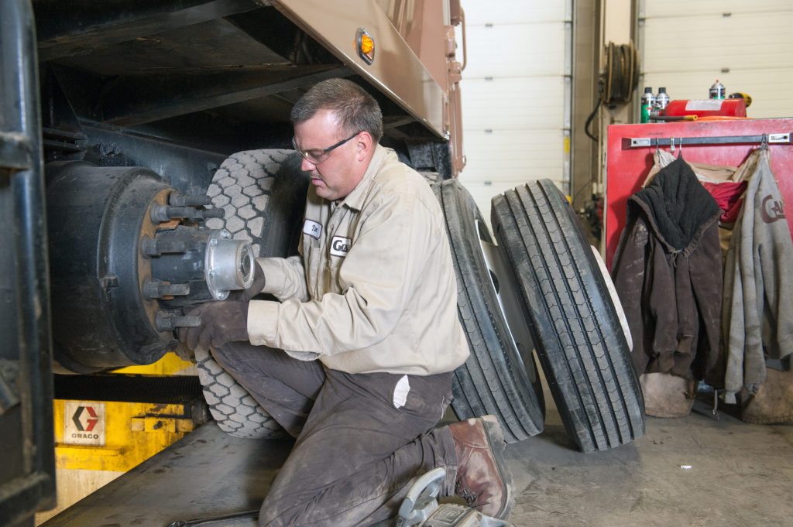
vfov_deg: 35.0
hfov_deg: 50.7
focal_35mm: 38
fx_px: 836
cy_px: 264
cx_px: 396
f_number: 5
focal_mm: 38
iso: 800
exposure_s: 1/80
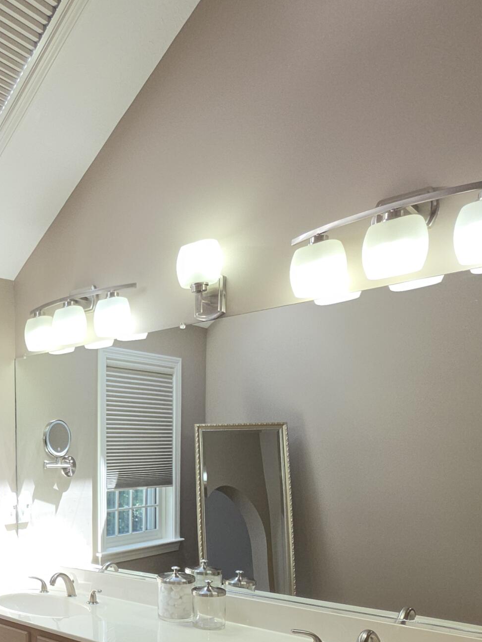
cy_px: 521
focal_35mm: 30
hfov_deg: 40.3
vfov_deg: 55.4
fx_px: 557
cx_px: -13
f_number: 1.9
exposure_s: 1/60
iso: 25
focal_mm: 2.2
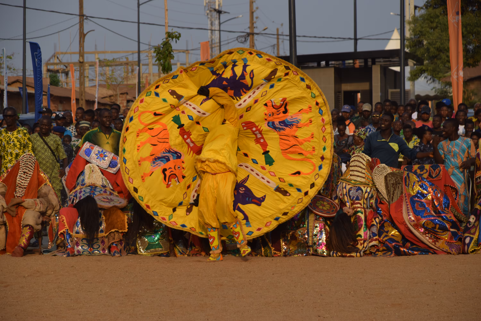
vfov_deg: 7.6
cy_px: 160
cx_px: 240
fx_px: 2405
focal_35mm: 180
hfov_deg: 11.4
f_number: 6.3
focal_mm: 120
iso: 400
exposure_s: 1/640
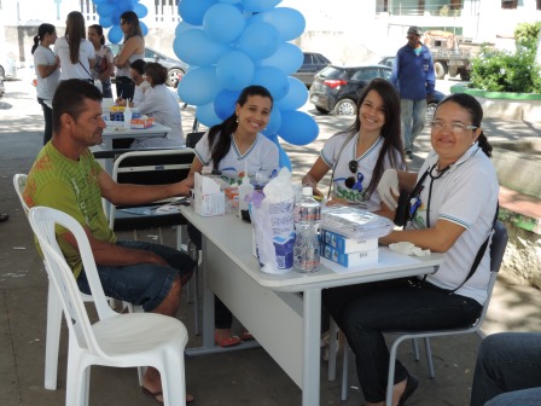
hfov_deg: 40.4
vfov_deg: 30.9
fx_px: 735
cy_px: 203
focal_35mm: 47
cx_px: 270
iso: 80
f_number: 3.5
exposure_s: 1/200
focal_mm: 8.3
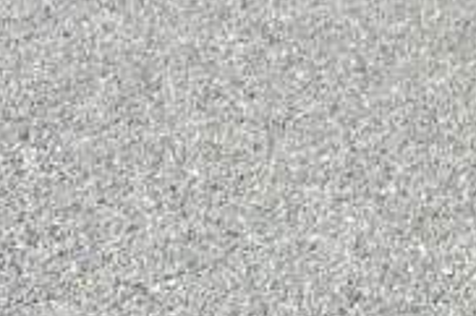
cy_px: -337
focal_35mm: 234
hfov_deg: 7.6
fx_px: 3091
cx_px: 1499
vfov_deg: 5.7
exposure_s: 1/400
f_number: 4
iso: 125
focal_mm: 13.72
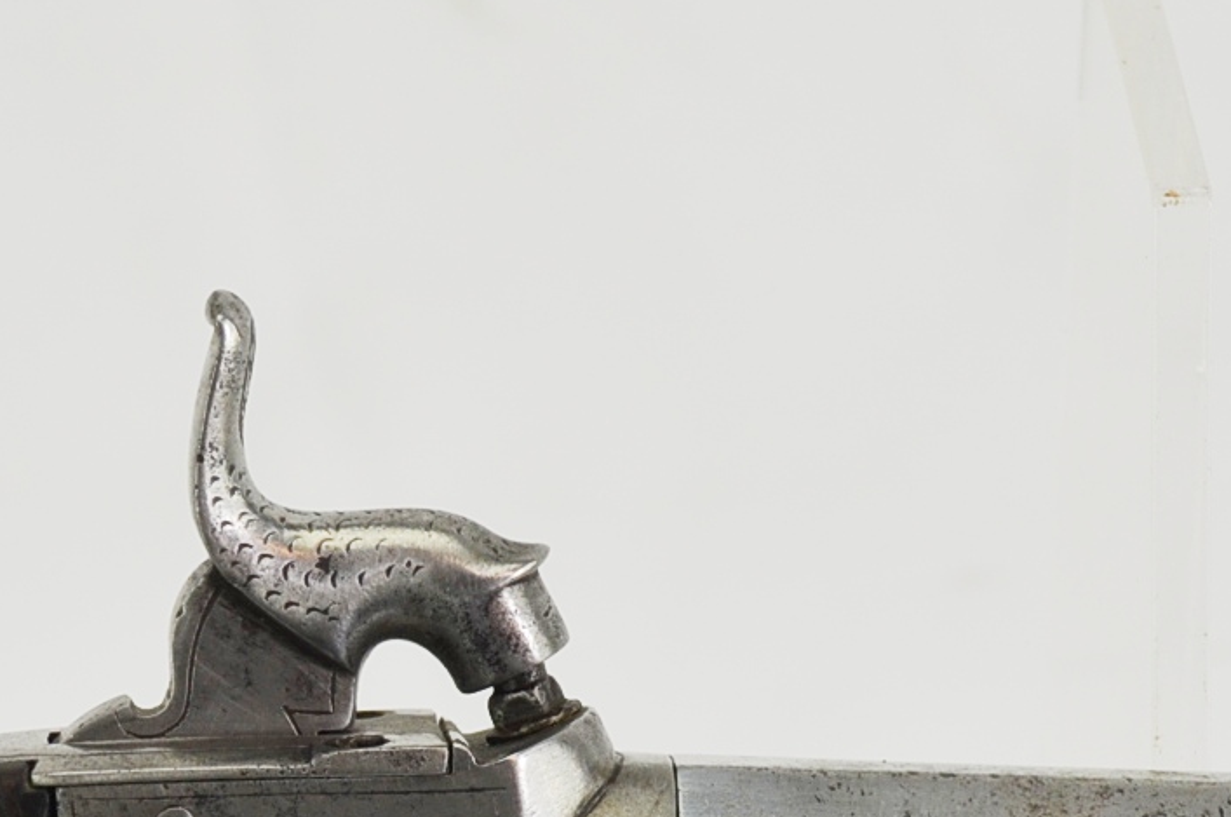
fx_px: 7135
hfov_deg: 9.9
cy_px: 995
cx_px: 578
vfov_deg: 6.5
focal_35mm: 209
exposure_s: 1/125
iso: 200
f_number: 5.6
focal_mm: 40
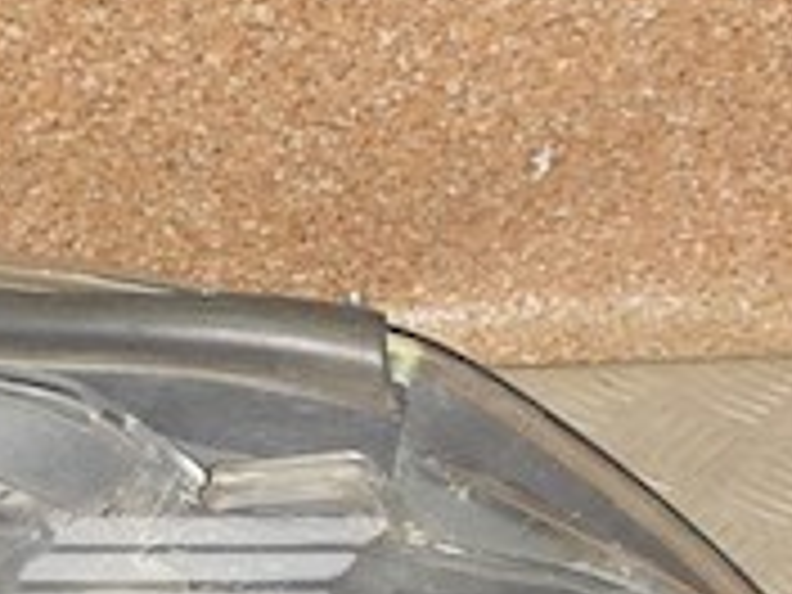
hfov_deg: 18.6
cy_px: 652
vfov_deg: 14.2
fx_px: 2334
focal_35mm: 102
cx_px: -58
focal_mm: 5
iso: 200
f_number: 3.9
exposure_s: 1/30
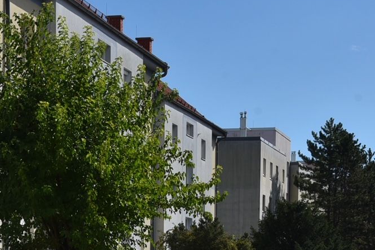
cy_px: 353
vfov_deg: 10.3
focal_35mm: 129
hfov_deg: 15.9
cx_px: 176
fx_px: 1343
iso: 200
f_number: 11
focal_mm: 38
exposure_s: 1/500
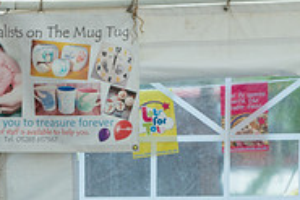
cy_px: 302
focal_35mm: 188
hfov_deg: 10.8
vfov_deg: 7.2
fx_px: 1565
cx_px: -56
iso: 64
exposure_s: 1/80
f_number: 6.3
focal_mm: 55
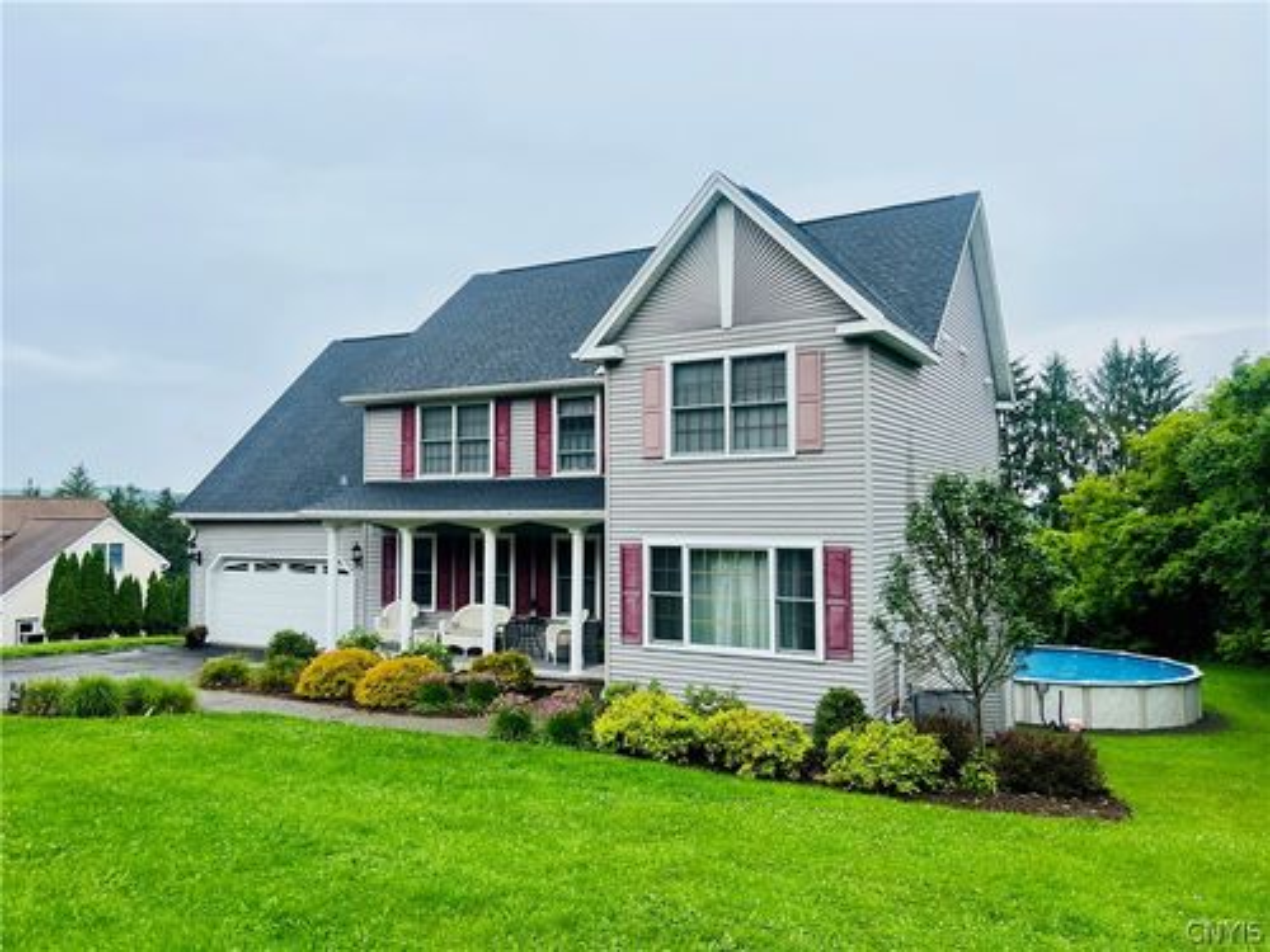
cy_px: 476
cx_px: 635
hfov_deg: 67.3
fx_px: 954
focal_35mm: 26
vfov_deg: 53.1
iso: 50
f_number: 1.5
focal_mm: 5.7
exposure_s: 1/1751
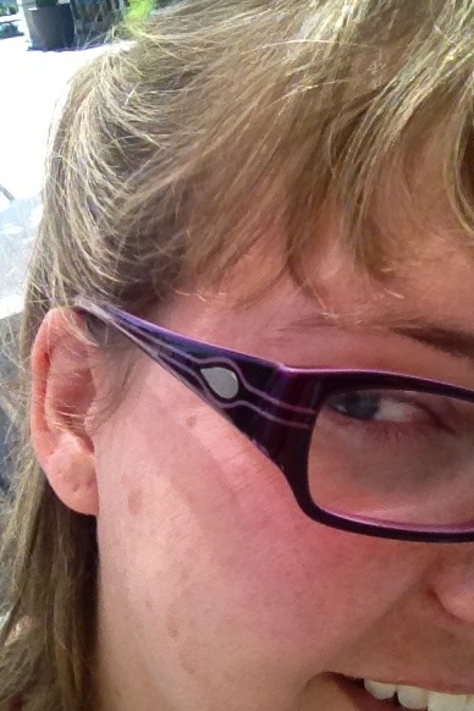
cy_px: 382
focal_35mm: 40
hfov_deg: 33.4
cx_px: 244
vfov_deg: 48.4
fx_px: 790
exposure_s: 1/936
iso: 250
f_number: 2.4
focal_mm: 1.85
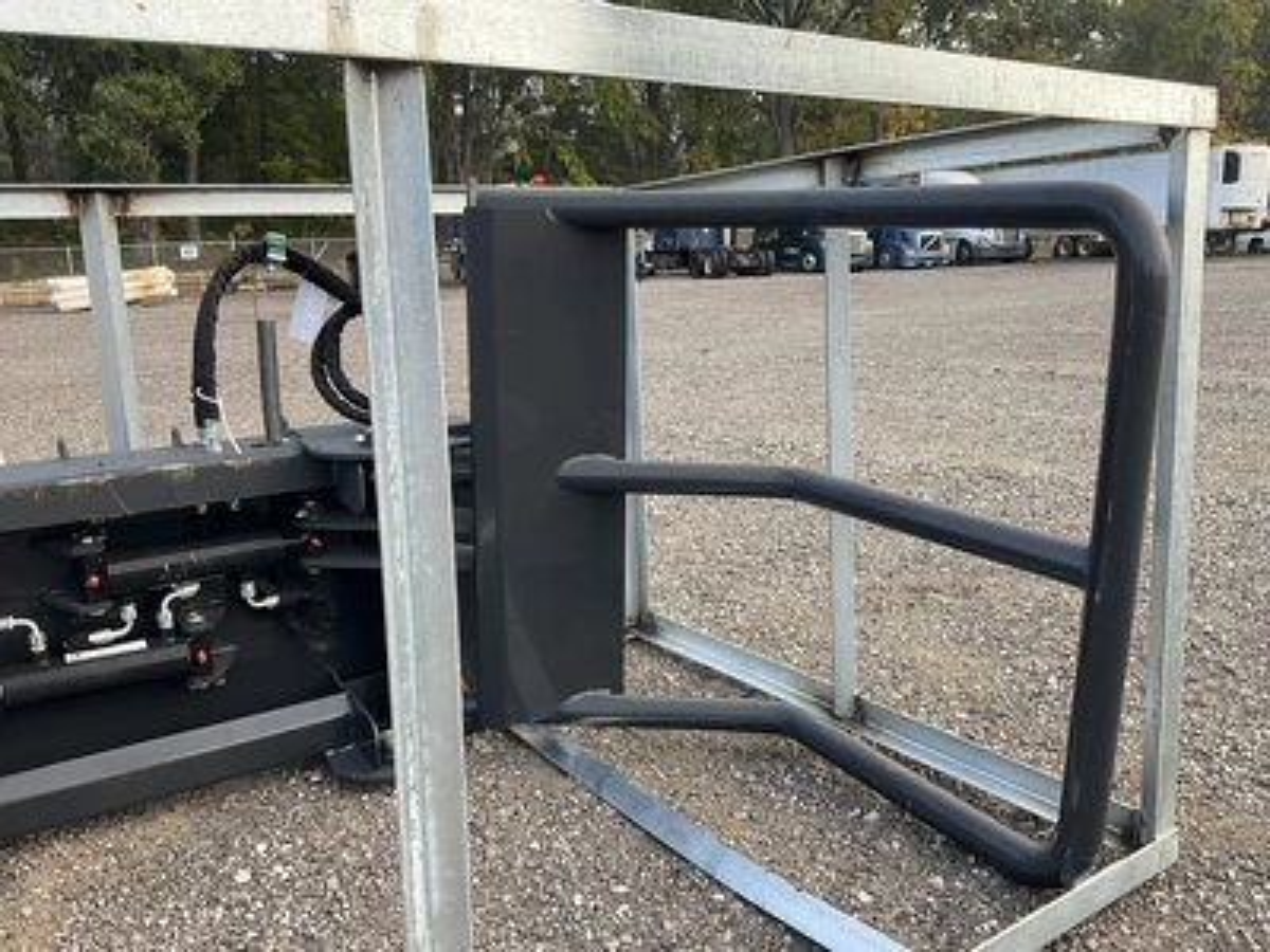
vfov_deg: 48.2
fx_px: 1064
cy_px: 476
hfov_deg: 61.7
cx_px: 635
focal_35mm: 29
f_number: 1.8
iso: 20
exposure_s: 1/125
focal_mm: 3
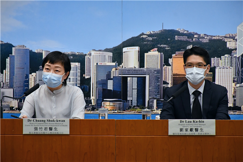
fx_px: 1417
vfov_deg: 6.5
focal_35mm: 210
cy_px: 81
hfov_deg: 9.8
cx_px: 122
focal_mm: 140
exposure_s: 1/640
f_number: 7.1
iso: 4000
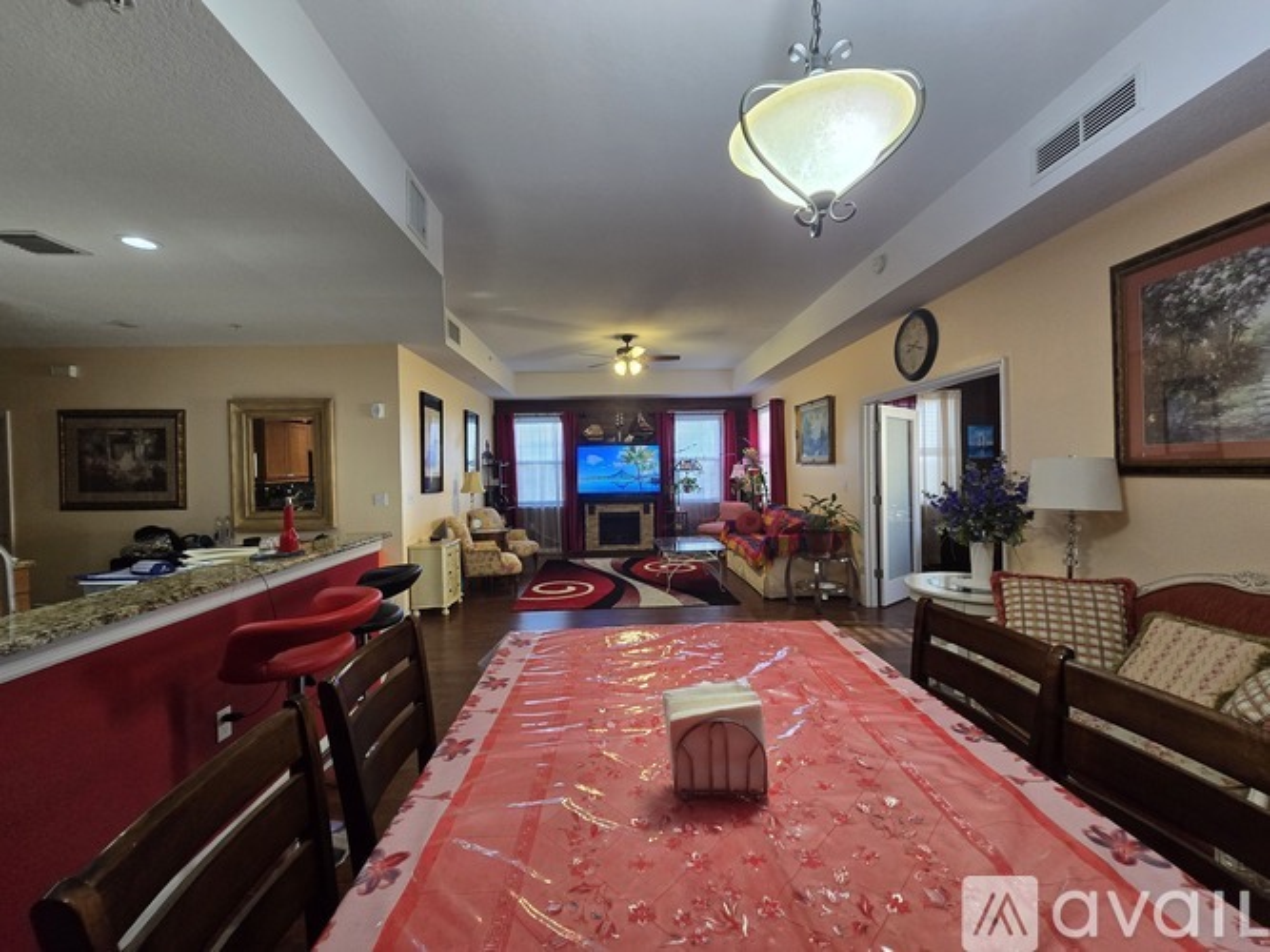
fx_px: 477
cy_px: 476
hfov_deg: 106.2
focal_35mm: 13
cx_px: 635
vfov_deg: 89.9
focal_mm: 2.2
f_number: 2.2
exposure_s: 1/60
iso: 250
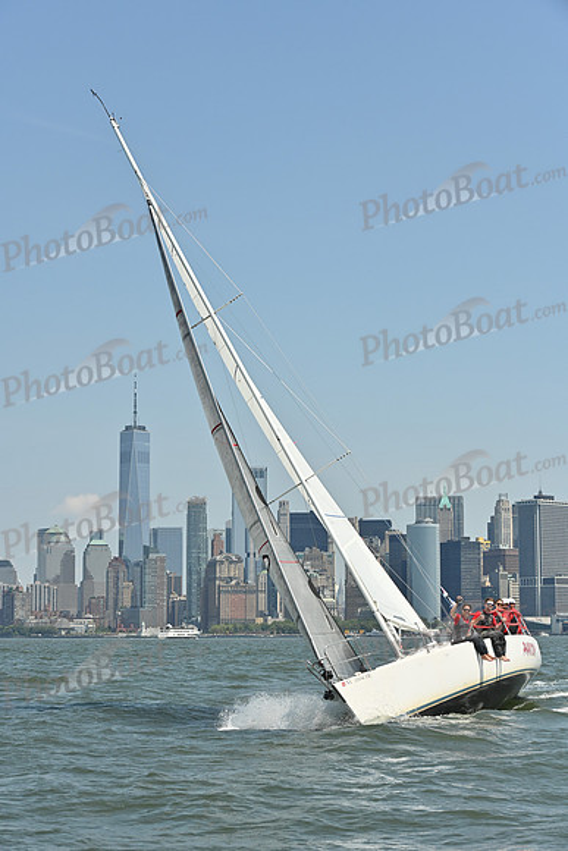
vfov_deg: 28.8
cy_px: 426
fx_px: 1656
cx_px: 284
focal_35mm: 70
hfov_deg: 19.5
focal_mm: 70
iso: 320
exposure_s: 1/1250
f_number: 8
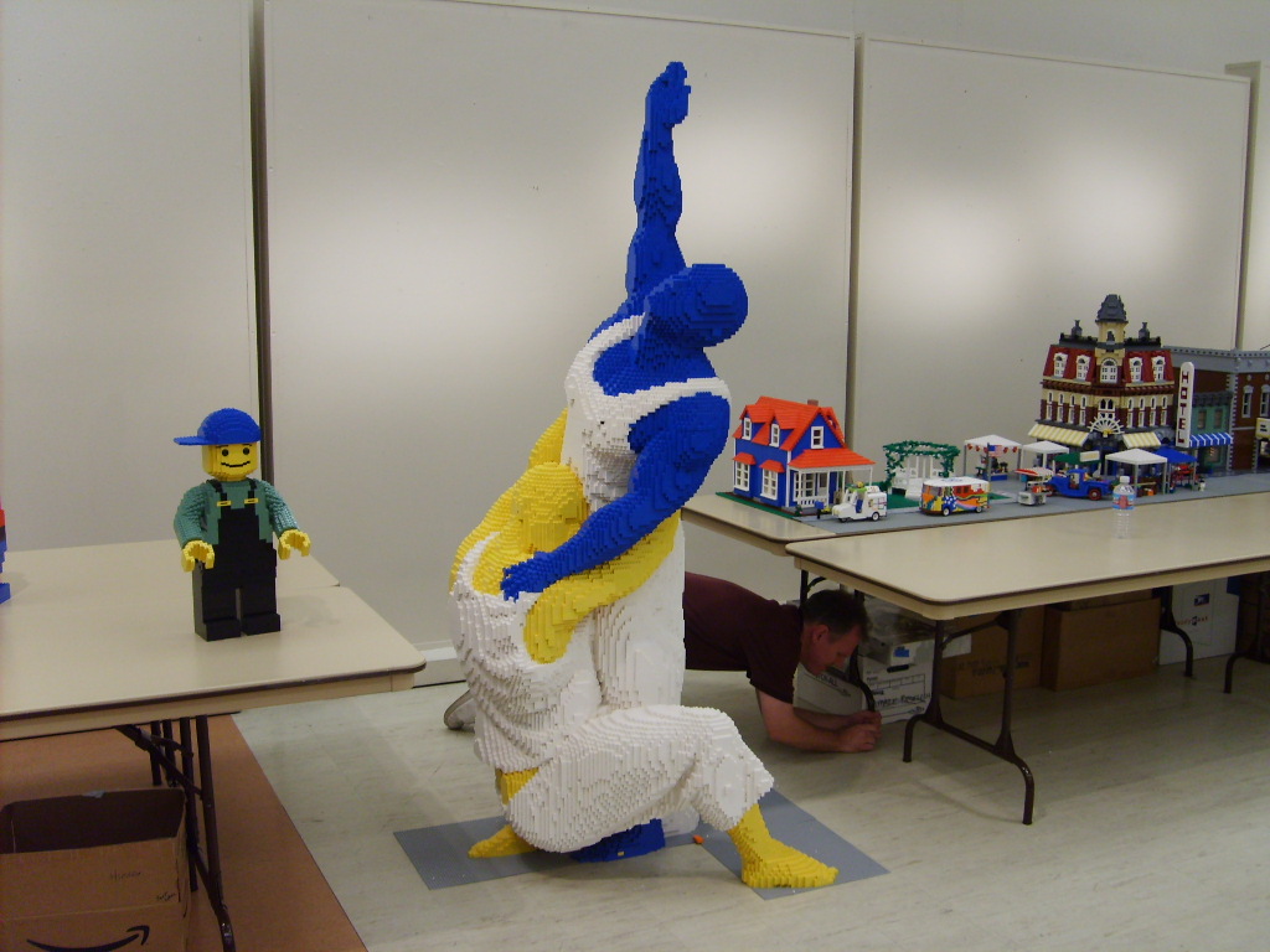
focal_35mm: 35
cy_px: 476
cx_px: 635
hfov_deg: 52.6
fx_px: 1284
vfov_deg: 40.7
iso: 96
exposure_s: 1/30
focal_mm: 5.8
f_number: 2.8
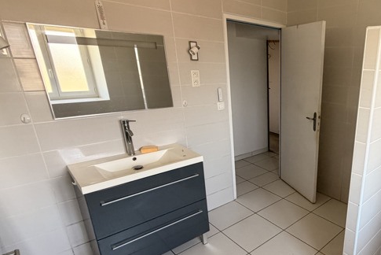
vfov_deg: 53.0
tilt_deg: -18.1
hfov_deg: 67.3
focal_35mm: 24
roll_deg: -1.8
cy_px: 147
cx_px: 301
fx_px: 254
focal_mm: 2.22
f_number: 2.2
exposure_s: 1/121
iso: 250
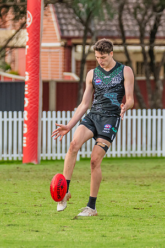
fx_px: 4761
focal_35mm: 693
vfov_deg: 3.0
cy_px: 139
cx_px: 96
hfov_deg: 2.0
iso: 800
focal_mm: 270
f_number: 5
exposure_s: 1/1600
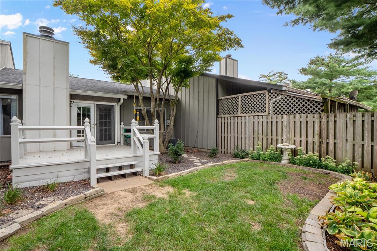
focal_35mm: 18
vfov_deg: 67.3
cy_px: 126
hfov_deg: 90.0
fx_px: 188
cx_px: 188
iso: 400
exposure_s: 1/25
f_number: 10
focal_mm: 9
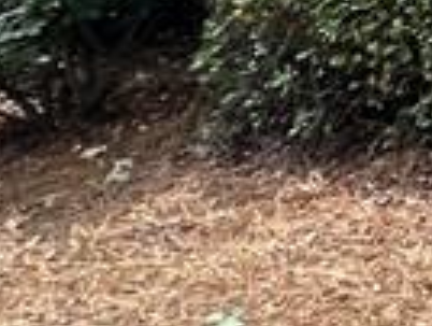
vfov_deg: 10.9
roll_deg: -0.2
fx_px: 1238
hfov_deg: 10.3
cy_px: -600
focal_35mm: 99
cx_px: 1422
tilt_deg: +25.7
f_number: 1.8
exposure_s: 1/336
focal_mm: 1.57
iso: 32
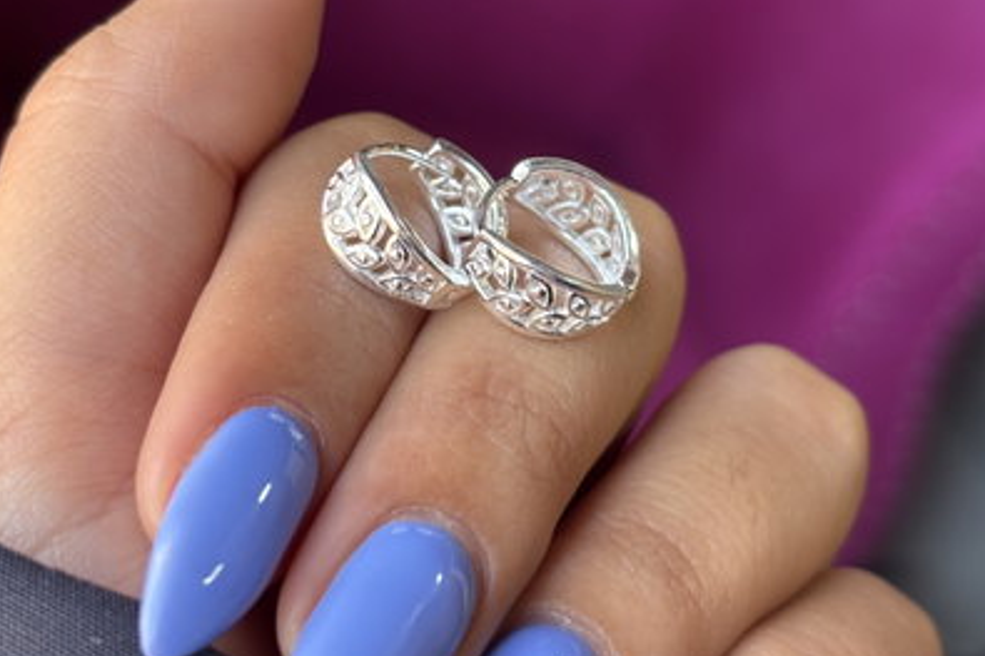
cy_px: 218
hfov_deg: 27.7
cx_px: 491
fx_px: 1996
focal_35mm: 73
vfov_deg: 18.6
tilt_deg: -26.4
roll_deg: -13.5
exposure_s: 1/60
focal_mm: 5.96
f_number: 1.6
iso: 64
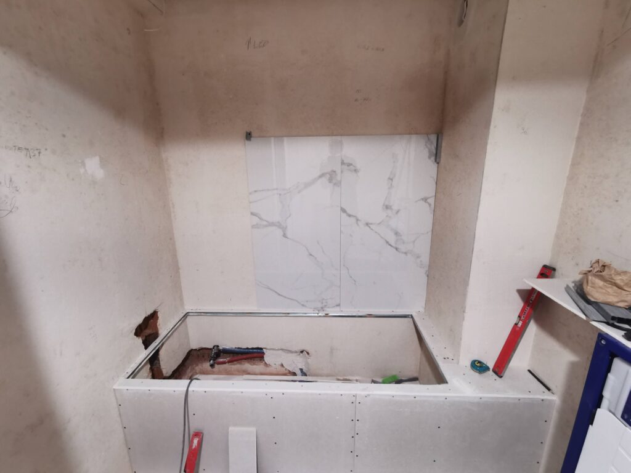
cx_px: 316
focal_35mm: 16
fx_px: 292
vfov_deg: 78.1
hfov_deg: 94.5
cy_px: 236
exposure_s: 1/30
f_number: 2.2
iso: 200
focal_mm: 2.35
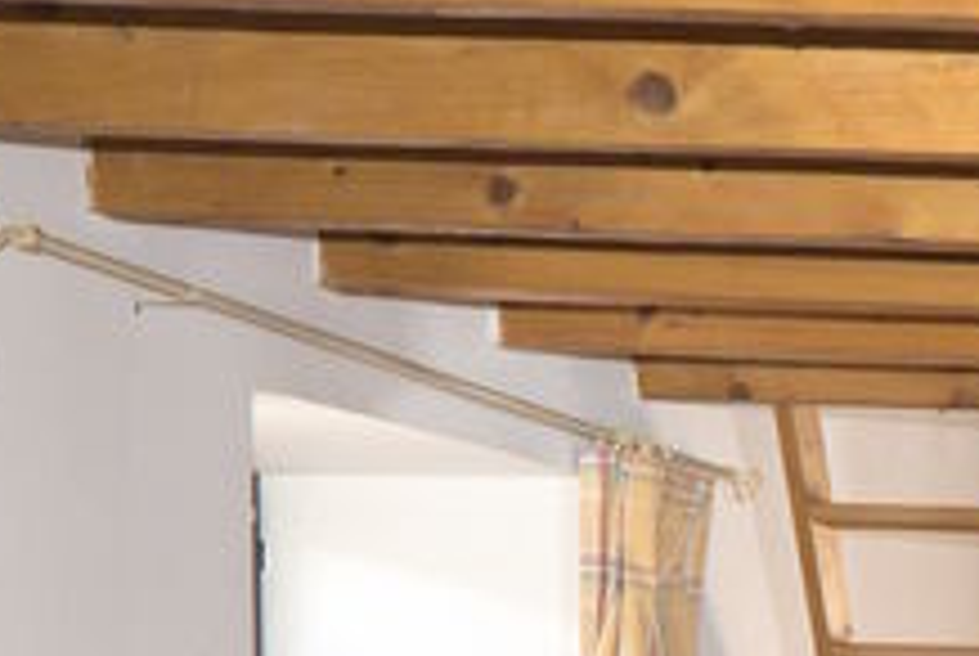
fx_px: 2995
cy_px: 1117
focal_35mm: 110
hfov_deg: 15.6
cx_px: 1819
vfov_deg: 11.7
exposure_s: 1/125
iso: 2800
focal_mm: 24
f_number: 4
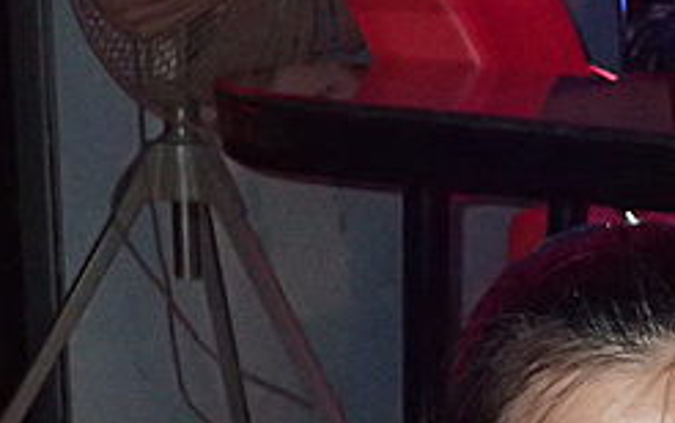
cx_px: 897
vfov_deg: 9.2
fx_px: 2540
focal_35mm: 138
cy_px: 703
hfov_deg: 14.5
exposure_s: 1/40
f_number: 2.8
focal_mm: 7.34
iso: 800
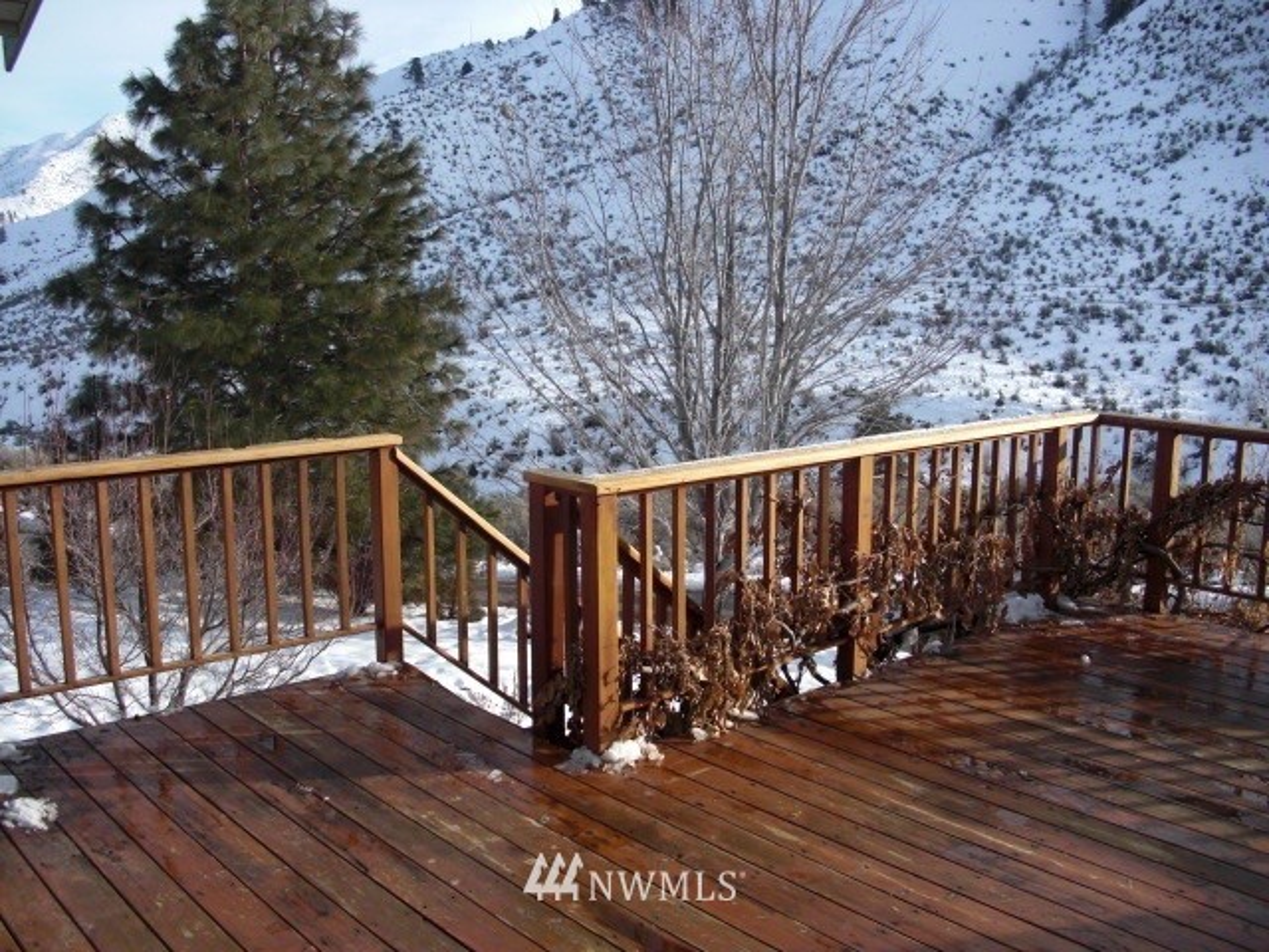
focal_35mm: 36
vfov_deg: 39.7
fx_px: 1320
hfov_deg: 51.4
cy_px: 476
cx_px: 634
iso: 50
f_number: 2.8
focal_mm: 6.3
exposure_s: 1/800
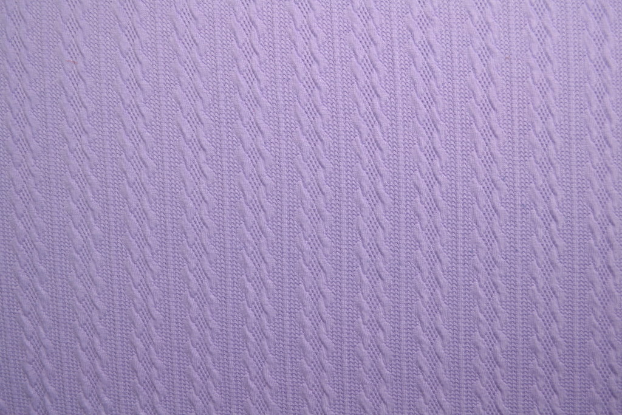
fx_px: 570
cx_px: 311
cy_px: 208
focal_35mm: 33
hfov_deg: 57.2
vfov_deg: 40.0
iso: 100
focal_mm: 22
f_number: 5.6
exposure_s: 1/40
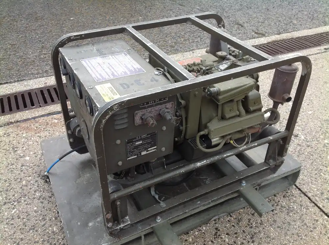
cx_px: 164
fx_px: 332
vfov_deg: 40.6
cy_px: 122
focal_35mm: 35
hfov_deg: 52.7
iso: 50
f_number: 2.4
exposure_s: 1/123
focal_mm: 4.28
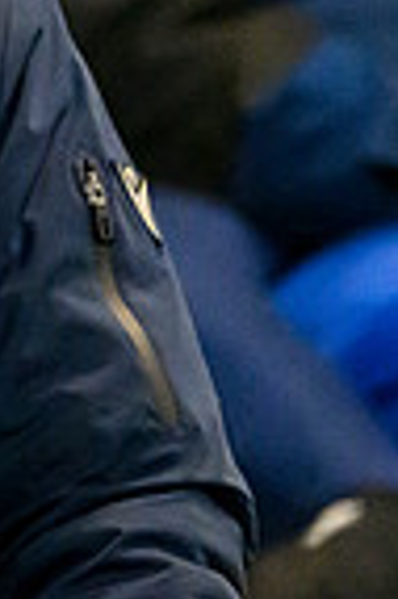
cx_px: -766
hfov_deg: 0.4
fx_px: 51363
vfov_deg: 0.7
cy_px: -155
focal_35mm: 3090
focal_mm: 560
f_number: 4
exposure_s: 1/200
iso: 12800
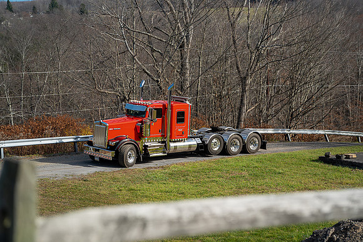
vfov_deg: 18.0
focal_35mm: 76
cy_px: 121
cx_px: 182
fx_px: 766
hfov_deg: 26.6
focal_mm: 76
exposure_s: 1/40
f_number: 2.5
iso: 100
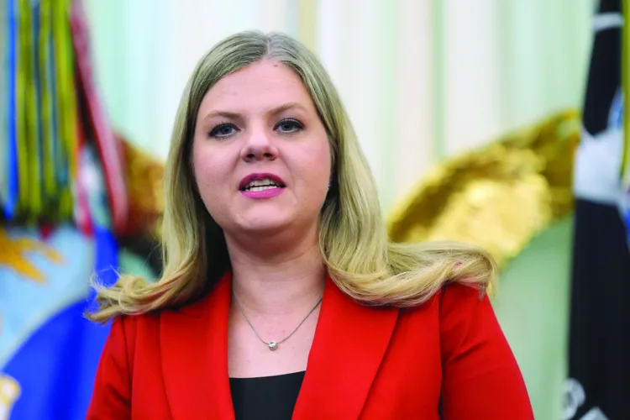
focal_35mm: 200
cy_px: 210
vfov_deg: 6.9
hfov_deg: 10.3
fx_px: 3500
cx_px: 315
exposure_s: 1/320
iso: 5000
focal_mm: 200
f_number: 3.2
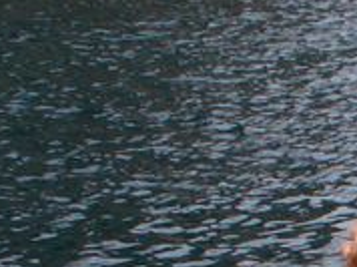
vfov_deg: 6.7
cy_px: 574
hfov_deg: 8.7
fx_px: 2194
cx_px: 748
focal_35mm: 213
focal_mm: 6.1
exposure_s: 1/250
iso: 80
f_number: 5.6
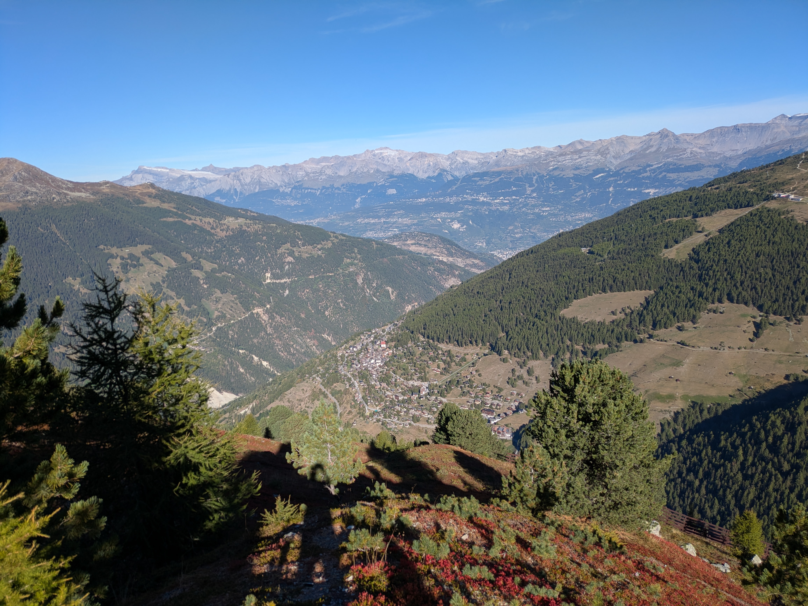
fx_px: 584
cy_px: 303
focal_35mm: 25
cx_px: 404
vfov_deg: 54.9
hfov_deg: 69.4
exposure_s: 1/2294
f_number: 1.89
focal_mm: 5.43
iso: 50
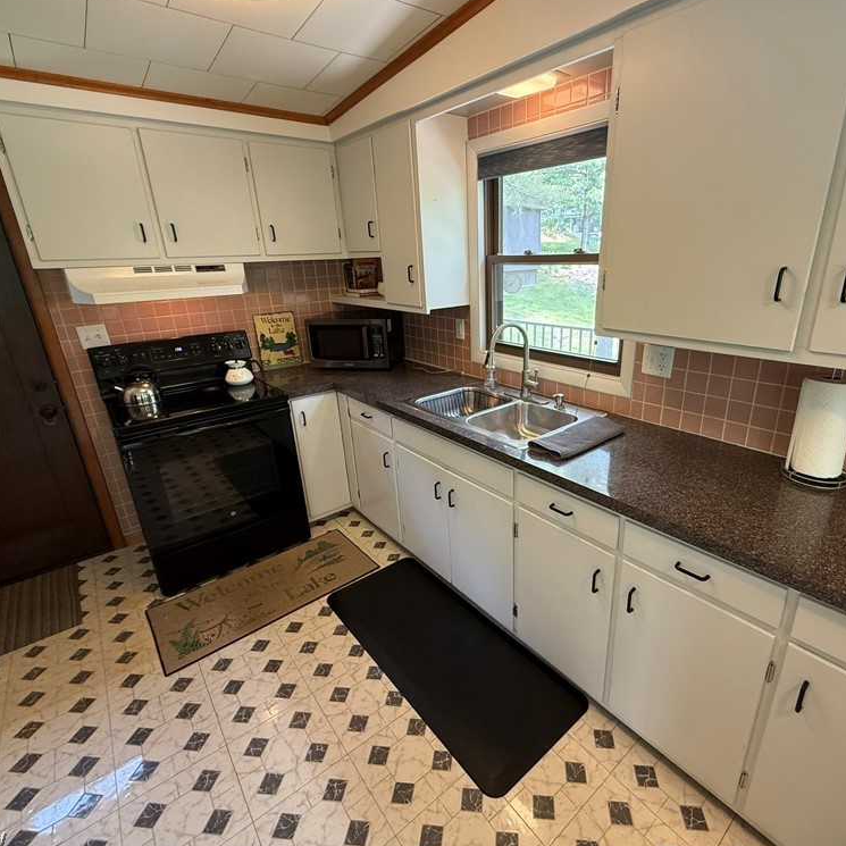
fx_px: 470
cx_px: 469
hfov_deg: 83.7
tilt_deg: -18.9
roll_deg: +1.9
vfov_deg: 84.0
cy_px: 419
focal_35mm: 17
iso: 320
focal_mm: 2.22
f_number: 2.2
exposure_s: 1/120
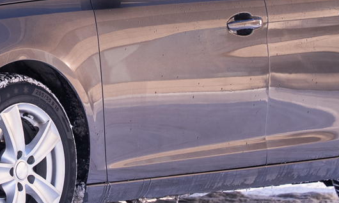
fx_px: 1862
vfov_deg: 6.2
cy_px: 51
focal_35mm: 204
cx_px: 38
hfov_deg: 10.3
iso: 200
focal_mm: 61.6
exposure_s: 1/160
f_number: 2.8
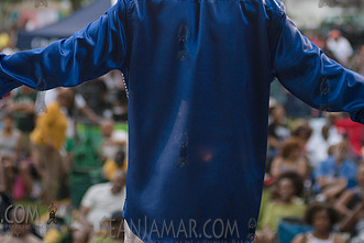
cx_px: 183
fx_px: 1416
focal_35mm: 140
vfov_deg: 9.8
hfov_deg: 14.6
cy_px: 41
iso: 1250
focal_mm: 80
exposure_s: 1/400
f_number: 3.5
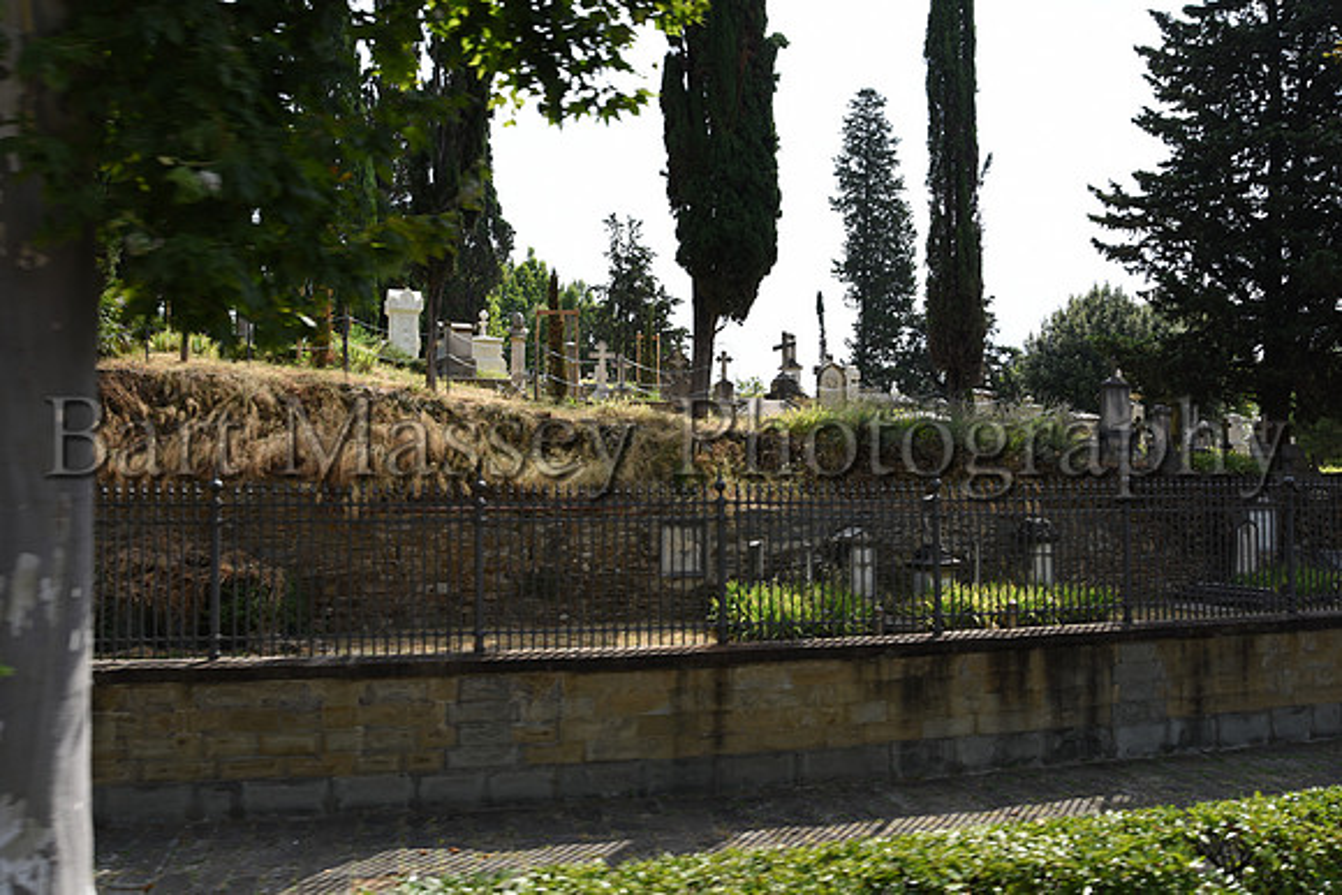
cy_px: 448
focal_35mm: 31
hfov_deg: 60.3
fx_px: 1156
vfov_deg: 42.3
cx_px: 671
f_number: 6.3
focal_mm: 31
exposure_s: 1/200
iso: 90
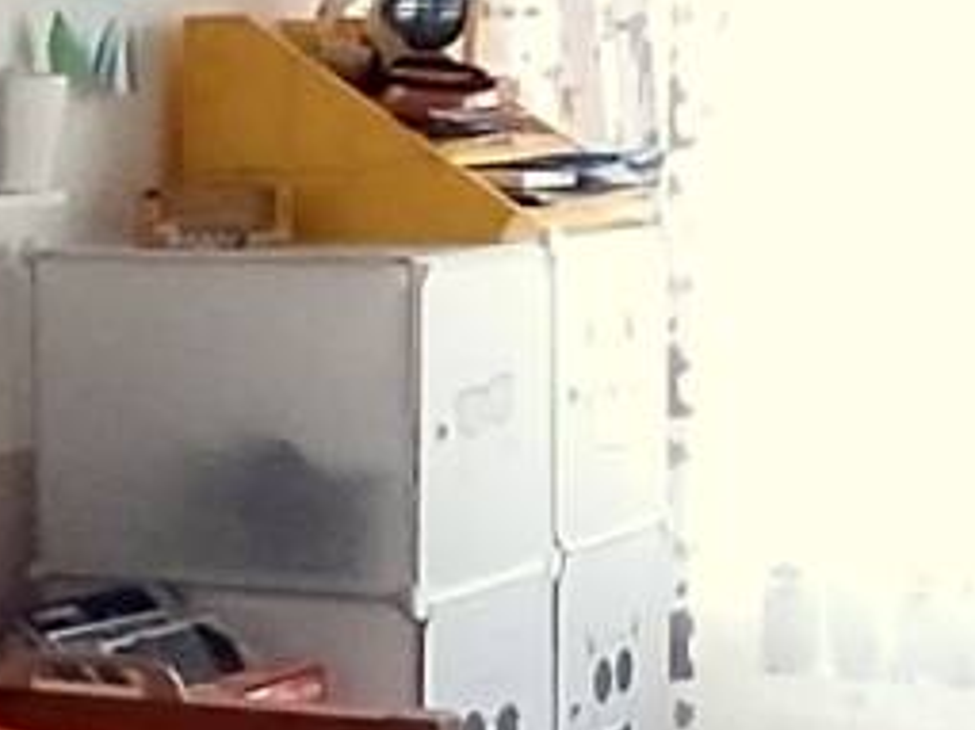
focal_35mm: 128
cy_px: 501
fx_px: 3604
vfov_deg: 11.6
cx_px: -122
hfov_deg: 15.0
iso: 283
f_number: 2.2
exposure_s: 1/100
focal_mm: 1.42
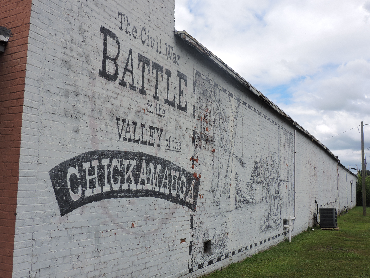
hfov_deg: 52.6
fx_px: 374
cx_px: 185
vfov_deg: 40.7
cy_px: 139
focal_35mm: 35
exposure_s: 1/1250
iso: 100
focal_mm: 6.2
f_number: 3.3
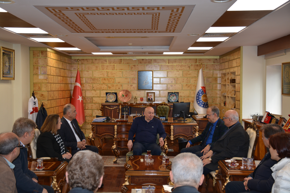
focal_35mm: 45
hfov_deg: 43.6
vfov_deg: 29.9
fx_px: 362
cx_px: 145
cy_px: 96
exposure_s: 1/125
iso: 400
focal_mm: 30
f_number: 4
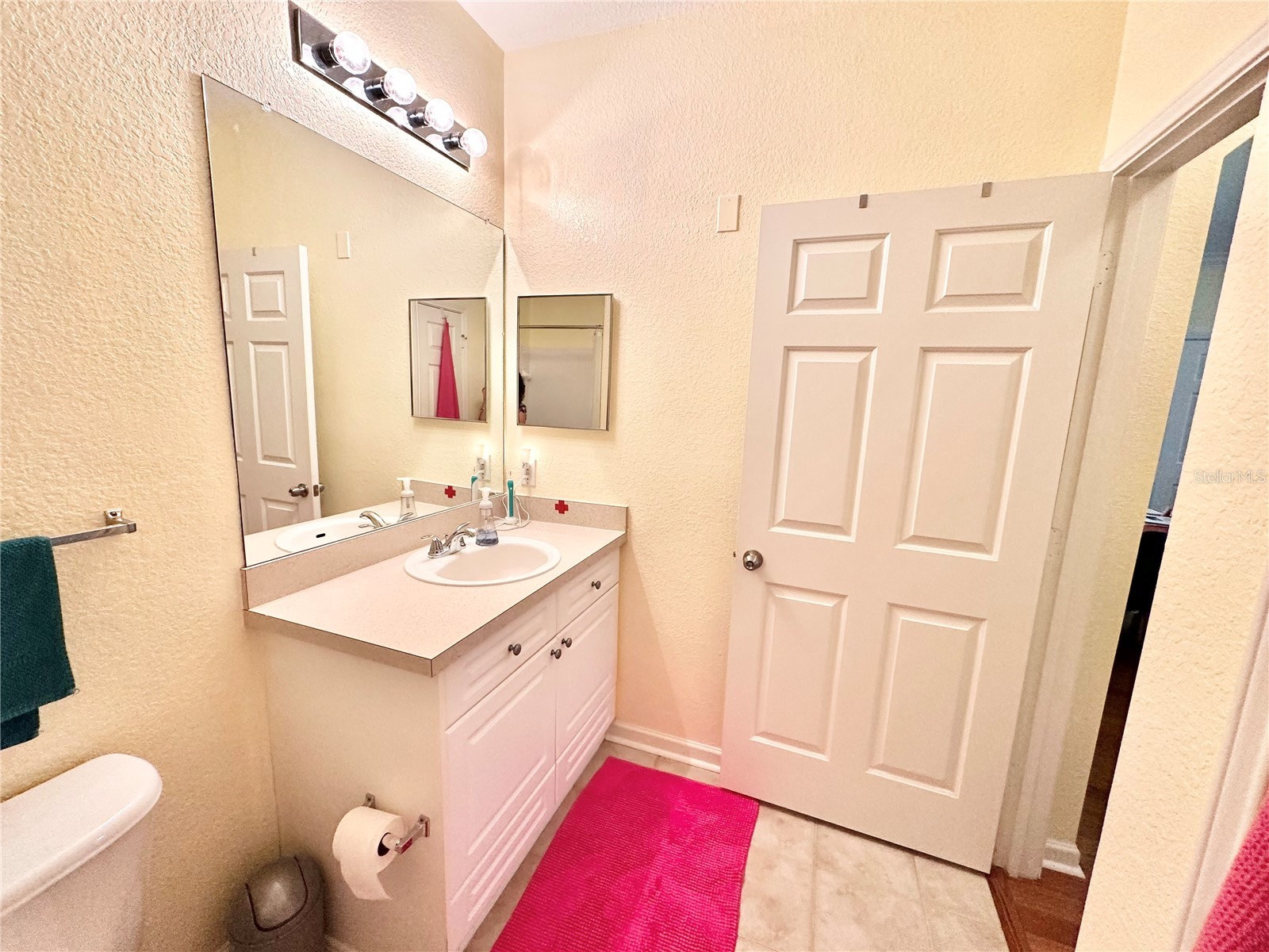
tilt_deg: -9.2
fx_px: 513
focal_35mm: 14
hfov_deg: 102.1
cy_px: 476
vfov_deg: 85.7
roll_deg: -2.3
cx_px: 634
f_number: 2.2
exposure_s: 1/120
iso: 250
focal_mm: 2.22
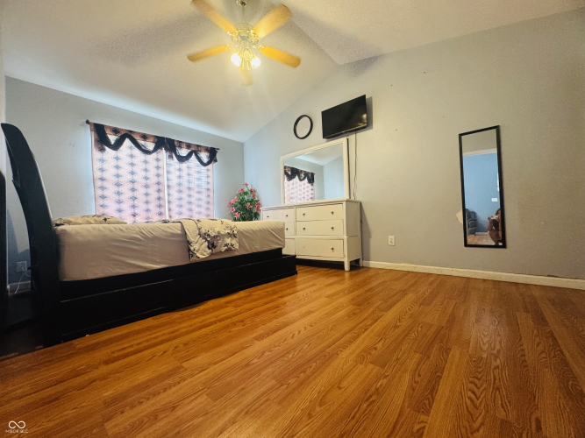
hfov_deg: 102.1
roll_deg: +1.7
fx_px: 237
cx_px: 292
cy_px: 219
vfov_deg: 85.7
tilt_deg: +0.3
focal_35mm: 14
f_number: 2.2
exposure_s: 1/60
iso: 500
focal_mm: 2.22
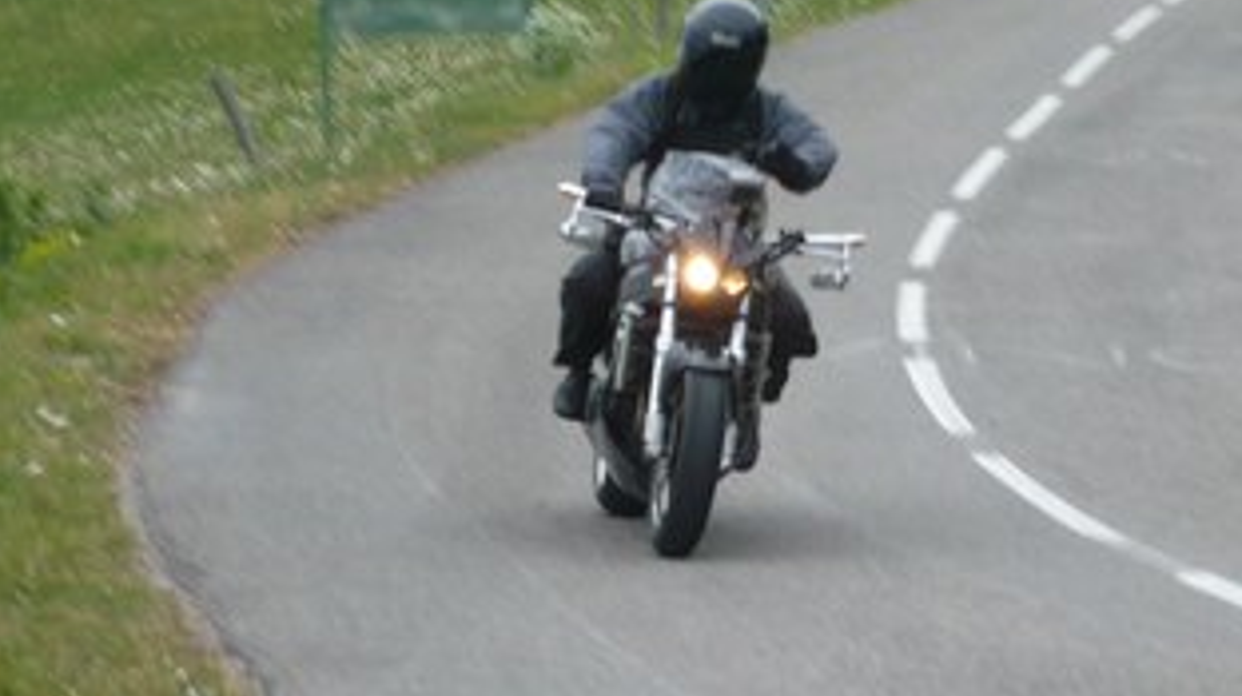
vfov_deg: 5.5
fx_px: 7240
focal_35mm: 220
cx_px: 987
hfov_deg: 9.8
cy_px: 195
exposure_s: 1/50
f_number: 5
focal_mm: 17.4
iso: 100
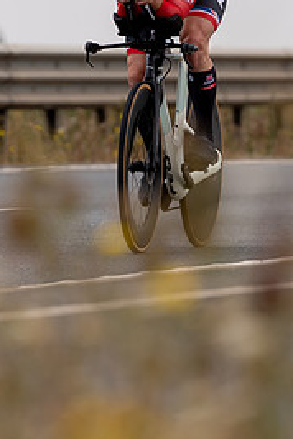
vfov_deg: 3.0
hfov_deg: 2.0
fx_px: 8411
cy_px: 68
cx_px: 125
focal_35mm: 689
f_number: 3.5
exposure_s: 1/800
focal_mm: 200
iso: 100
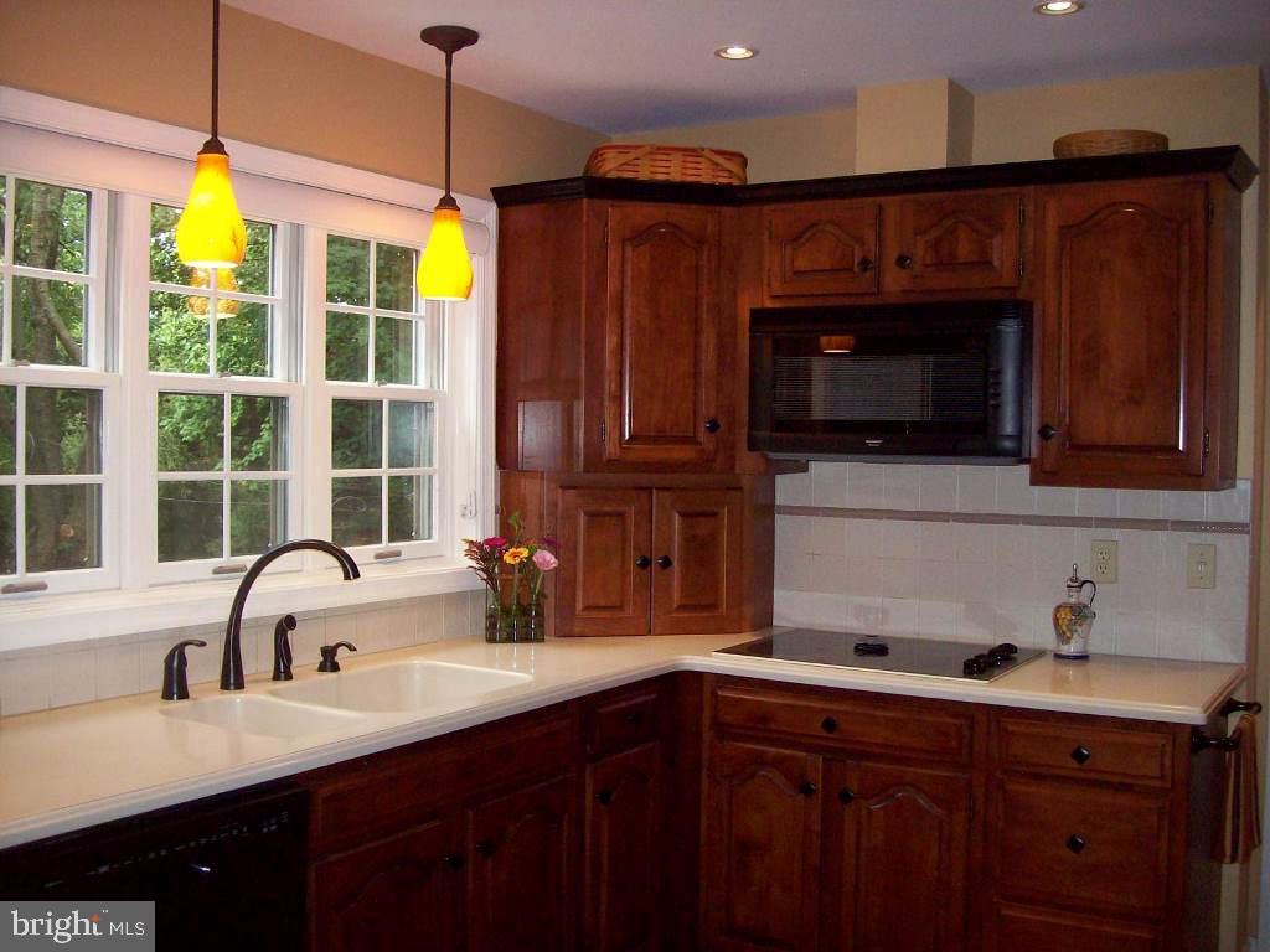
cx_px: 635
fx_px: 1321
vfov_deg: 39.7
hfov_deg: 51.4
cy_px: 476
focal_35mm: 36
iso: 140
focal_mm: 6
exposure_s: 1/64
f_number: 2.7
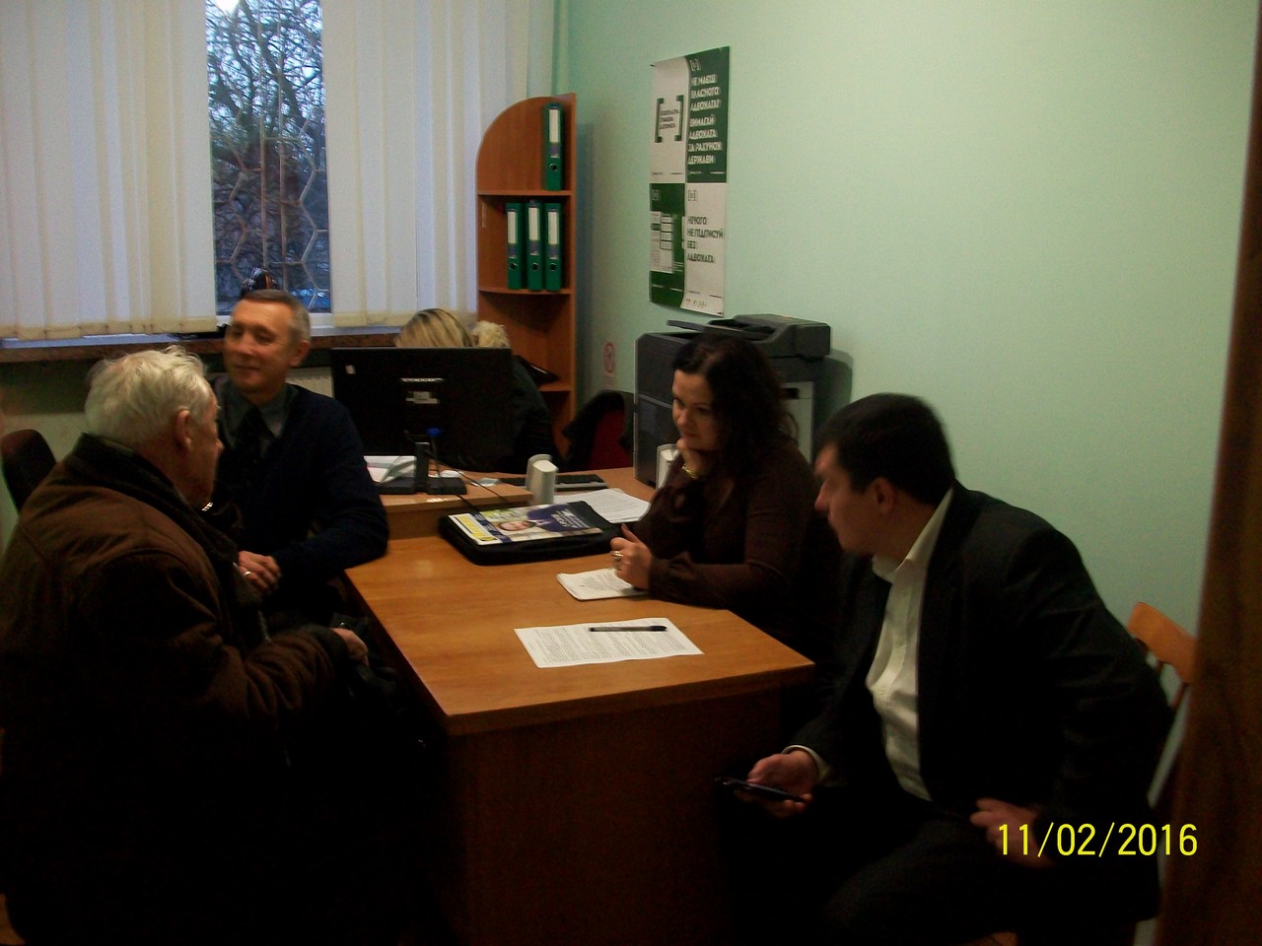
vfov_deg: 41.8
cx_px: 631
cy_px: 473
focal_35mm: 34
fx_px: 1240
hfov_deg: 54.0
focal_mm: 5.7
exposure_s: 1/8
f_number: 2.8
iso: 160
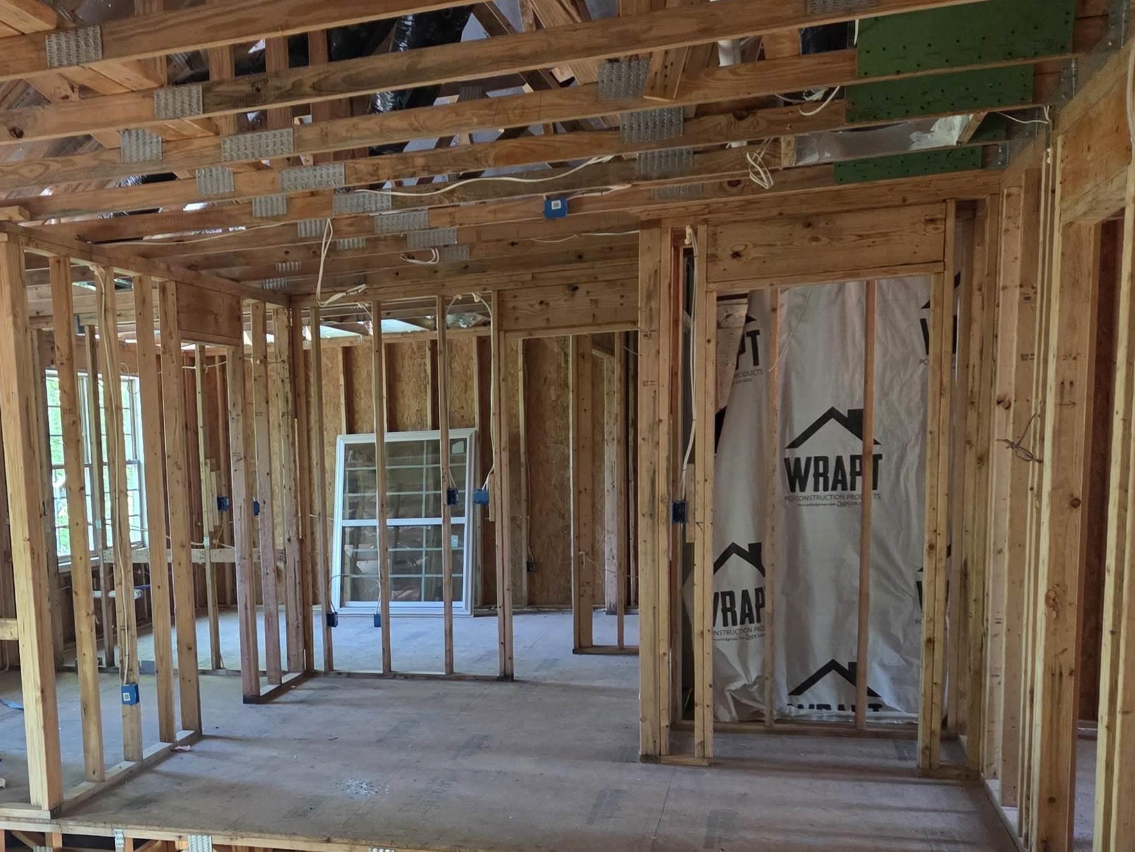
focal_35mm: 40
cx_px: 282
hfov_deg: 45.2
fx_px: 1312
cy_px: 657
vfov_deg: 35.0
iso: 640
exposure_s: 1/120
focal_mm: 5.4
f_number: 1.8
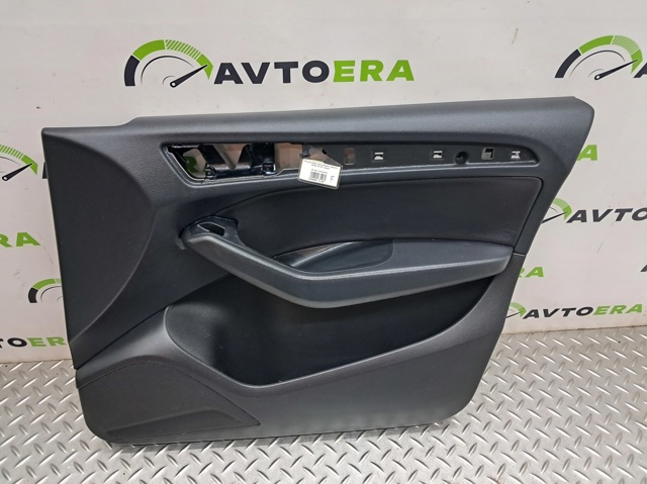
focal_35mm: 27
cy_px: 242
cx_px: 324
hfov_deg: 65.4
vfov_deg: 51.3
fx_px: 504
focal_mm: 4
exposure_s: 1/50
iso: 125
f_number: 1.8
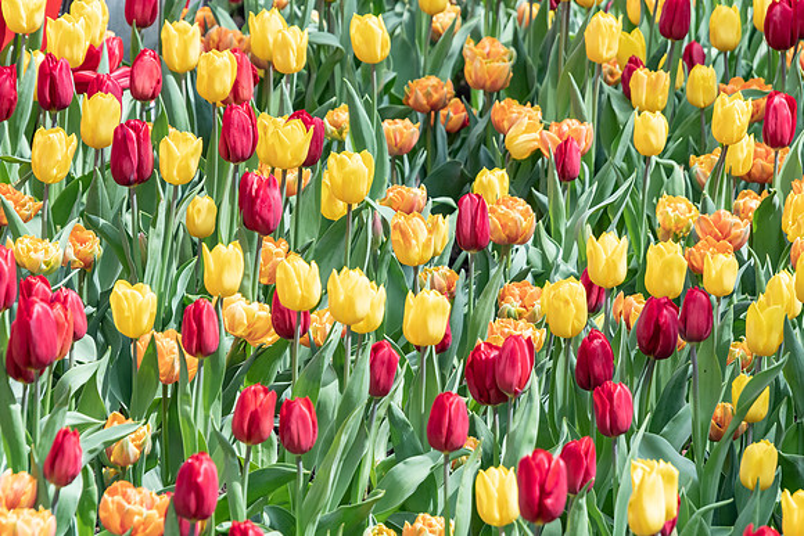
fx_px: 6199
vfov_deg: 5.0
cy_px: 268
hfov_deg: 7.4
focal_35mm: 278
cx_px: 402
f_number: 8
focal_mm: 185
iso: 400
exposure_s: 1/320
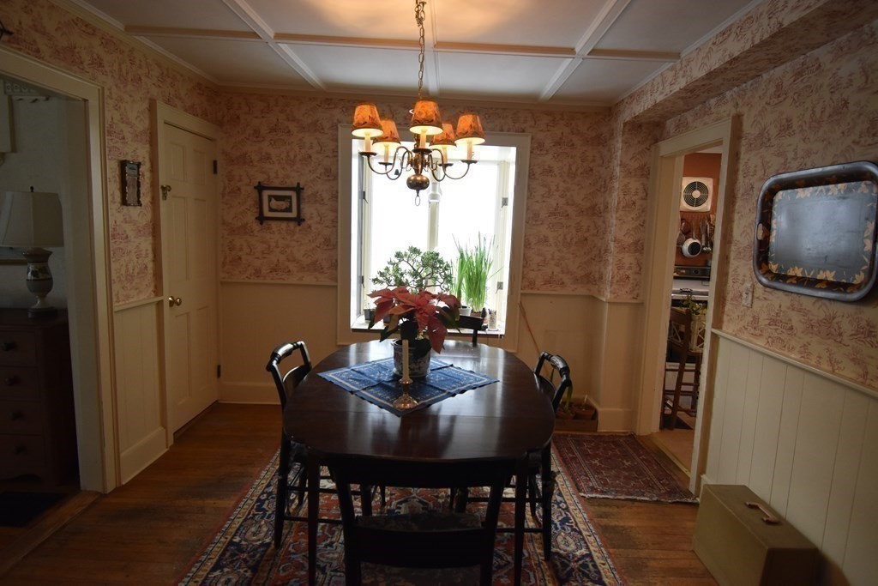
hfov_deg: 85.4
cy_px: 293
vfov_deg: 63.2
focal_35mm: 20
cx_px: 439
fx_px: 476
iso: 1100
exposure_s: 1/60
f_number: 4.8
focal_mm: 13
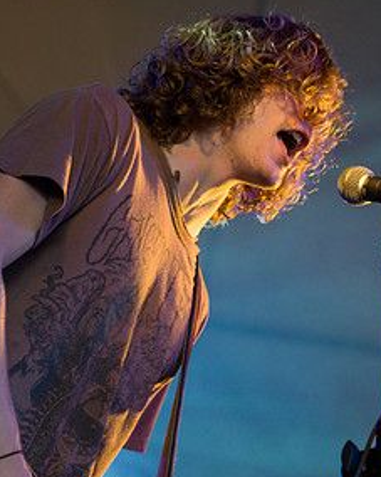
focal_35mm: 156
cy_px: 304
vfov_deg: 12.4
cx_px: 221
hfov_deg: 9.9
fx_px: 2200
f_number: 2.8
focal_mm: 70
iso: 800
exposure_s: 1/200
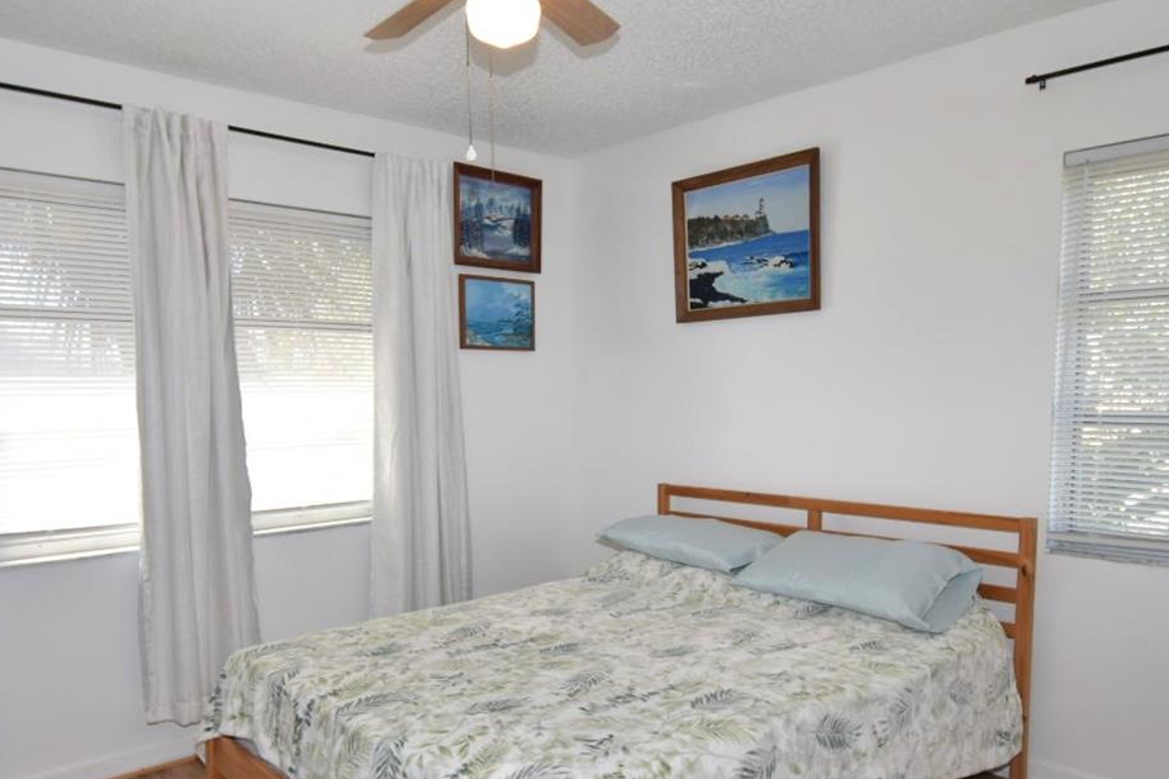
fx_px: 844
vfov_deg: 49.1
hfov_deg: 69.3
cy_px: 485
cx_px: 550
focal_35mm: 26
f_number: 5
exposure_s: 1/100
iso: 400
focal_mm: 10
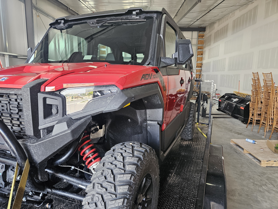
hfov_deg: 73.9
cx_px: 139
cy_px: 104
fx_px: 185
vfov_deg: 58.9
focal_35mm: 23
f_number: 1.8
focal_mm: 5.4
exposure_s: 1/120
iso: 200
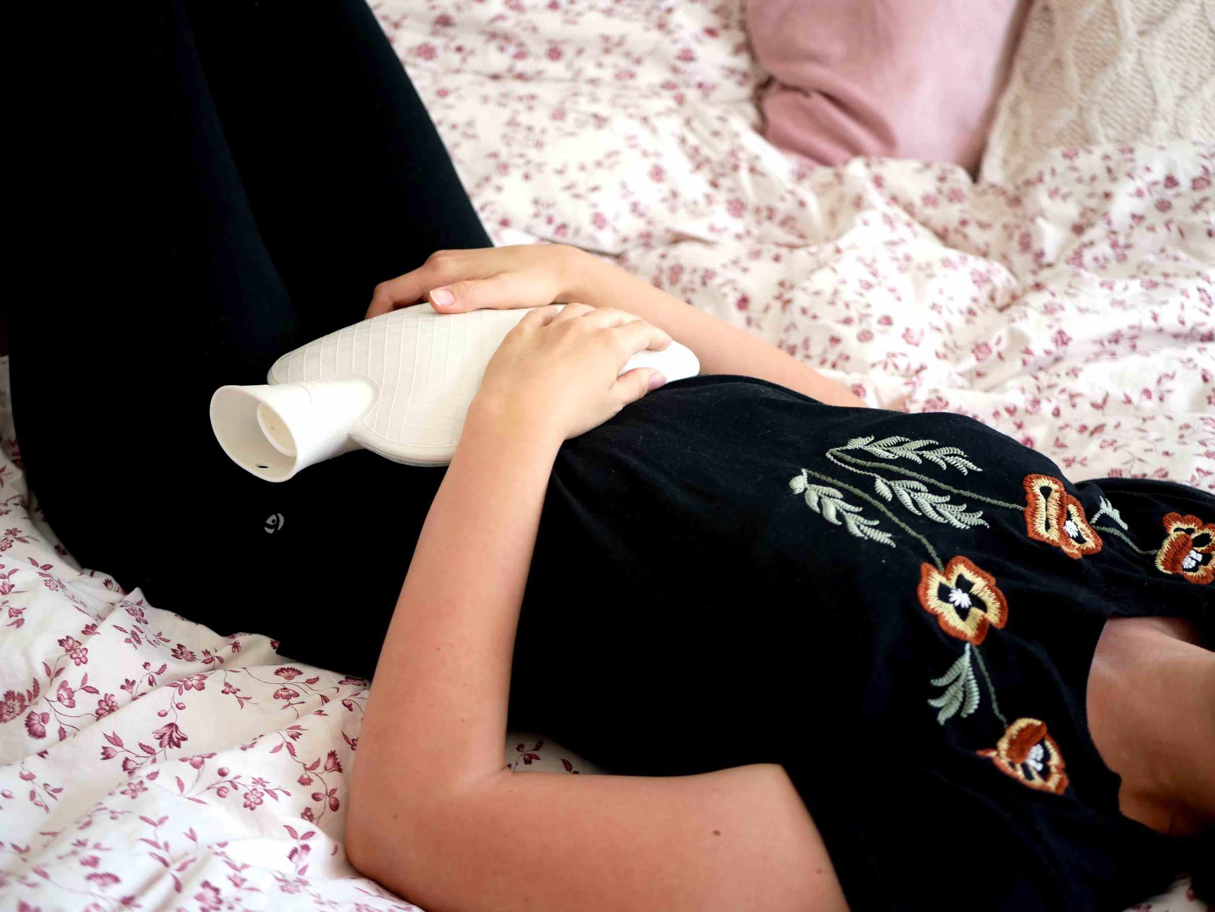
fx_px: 1756
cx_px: 608
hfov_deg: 38.2
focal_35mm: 50
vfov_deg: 29.1
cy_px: 456
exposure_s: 1/60
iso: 400
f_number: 1.7
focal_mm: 25
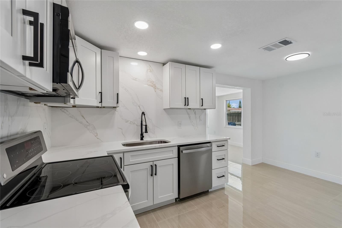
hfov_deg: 100.4
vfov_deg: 77.3
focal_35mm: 15
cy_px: 114
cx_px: 171
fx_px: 142
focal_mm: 10
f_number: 7.1
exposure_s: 1/100
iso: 200
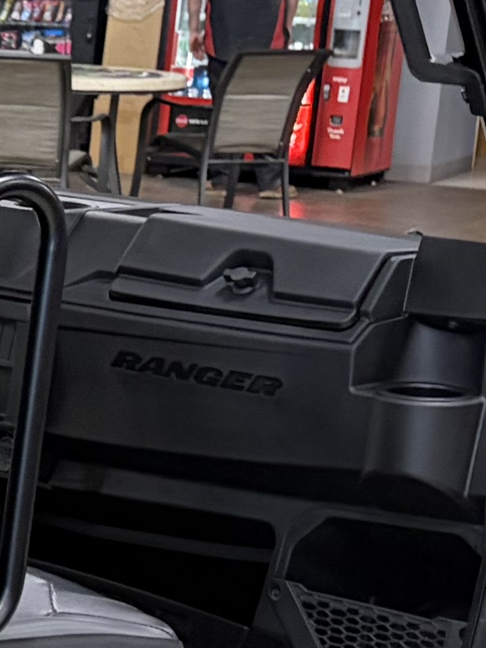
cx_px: -482
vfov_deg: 13.8
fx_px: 2639
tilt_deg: -13.9
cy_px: 604
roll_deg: +0.0
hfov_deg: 9.8
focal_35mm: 141
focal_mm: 5.96
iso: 250
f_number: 1.6
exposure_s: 1/60
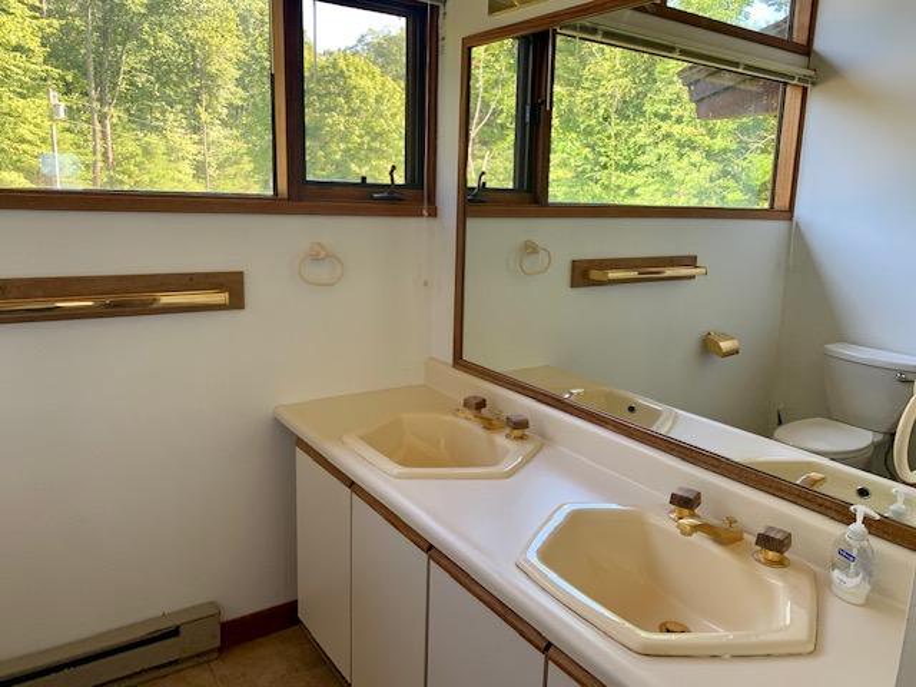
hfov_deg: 67.3
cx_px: 458
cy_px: 344
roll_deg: -2.1
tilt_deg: -10.9
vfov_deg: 53.1
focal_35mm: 26
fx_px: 688
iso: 50
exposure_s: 1/121
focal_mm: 4.25
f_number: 1.8
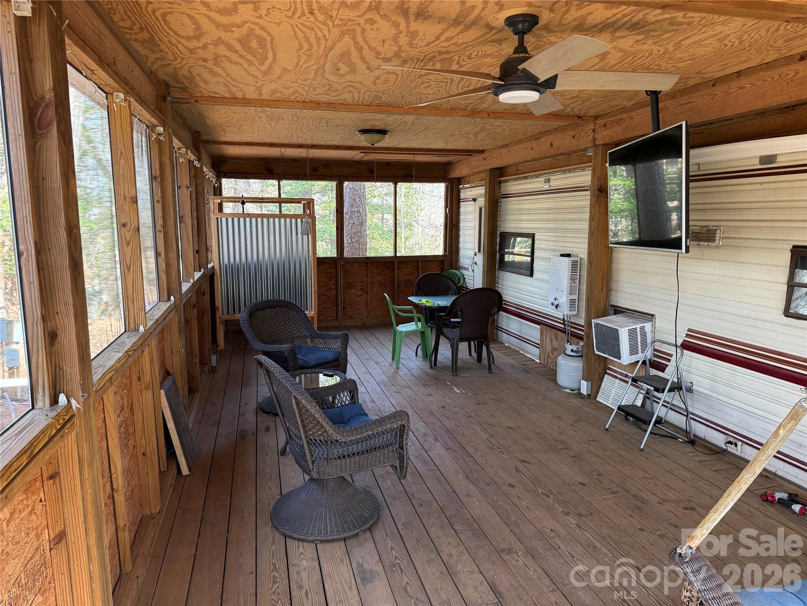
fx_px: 560
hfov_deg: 71.6
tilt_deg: -7.9
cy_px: 303
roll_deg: -1.2
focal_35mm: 24
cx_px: 404
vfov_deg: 56.8
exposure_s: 1/121
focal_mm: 6.76
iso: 200
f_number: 1.78
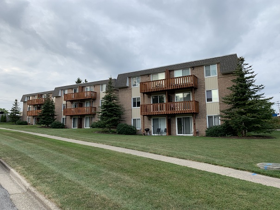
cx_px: 140
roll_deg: +1.0
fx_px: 210
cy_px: 105
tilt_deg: +7.4
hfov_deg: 67.3
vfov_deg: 53.1
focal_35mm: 26
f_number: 1.8
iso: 25
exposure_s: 1/518
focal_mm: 4.25
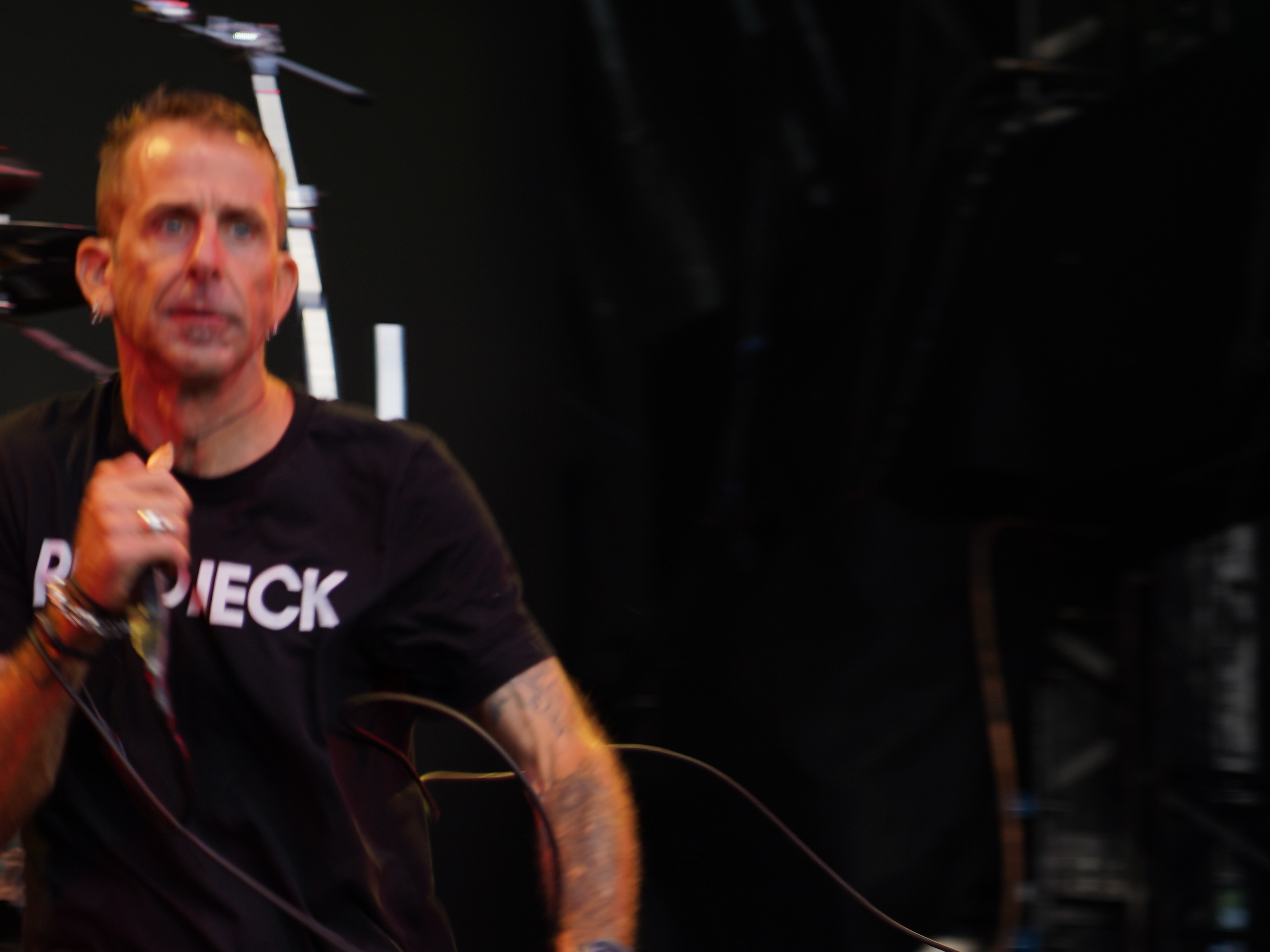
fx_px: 6897
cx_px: 255
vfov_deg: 7.9
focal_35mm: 188
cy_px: 639
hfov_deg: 10.5
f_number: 4
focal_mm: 105
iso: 125
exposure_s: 1/125
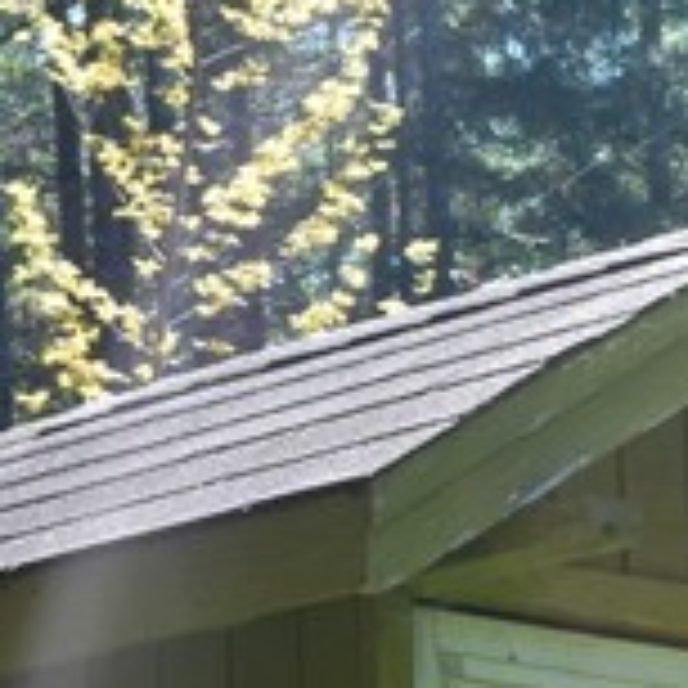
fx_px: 4880
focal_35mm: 217
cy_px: 1318
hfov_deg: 8.0
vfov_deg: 7.8
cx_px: 567
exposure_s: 1/250
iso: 400
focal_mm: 24
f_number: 10
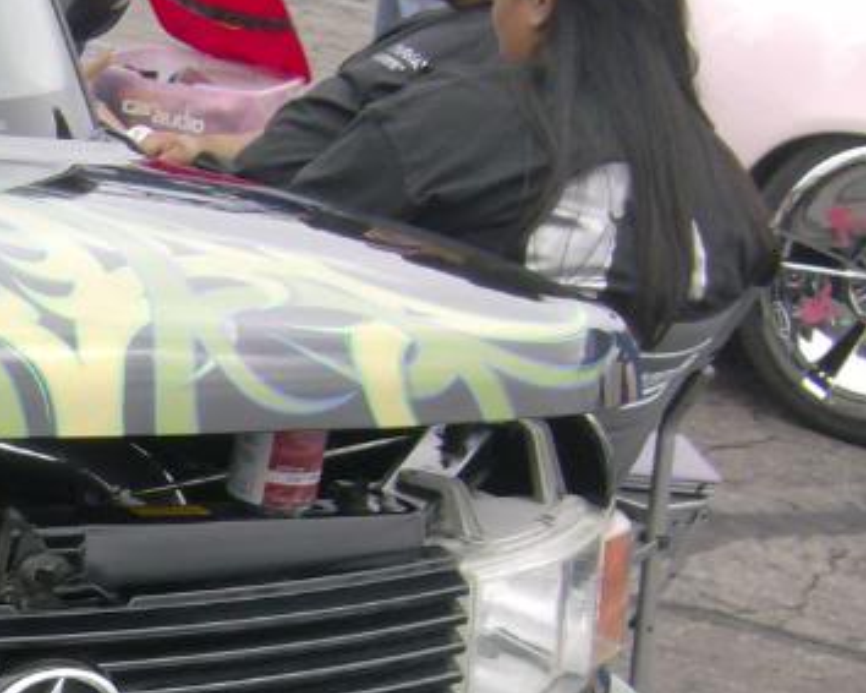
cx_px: -382
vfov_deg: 11.7
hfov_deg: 14.0
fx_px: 3331
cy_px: 682
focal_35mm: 130
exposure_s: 1/322
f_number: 5.1
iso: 100
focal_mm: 7.7
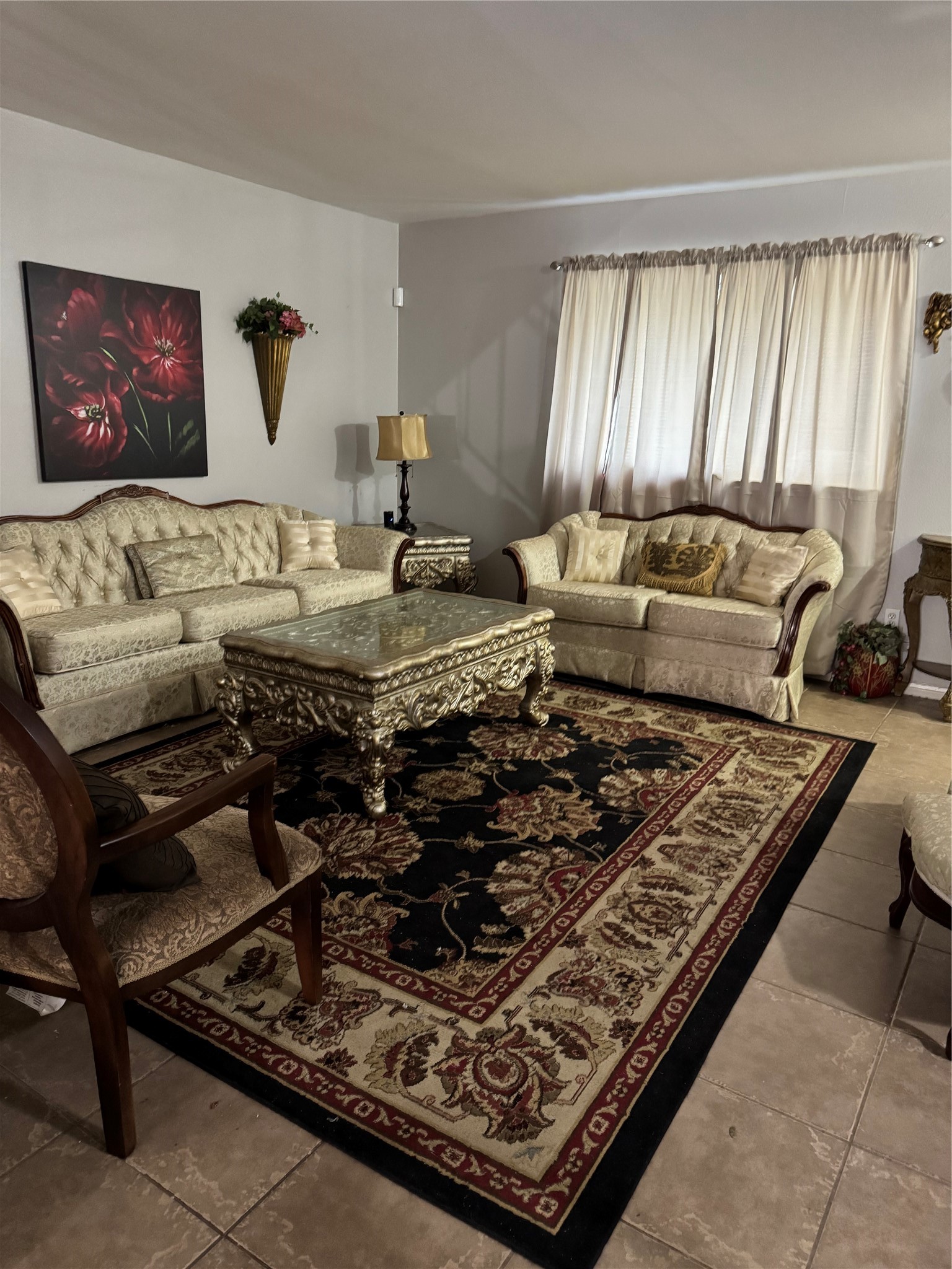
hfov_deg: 56.8
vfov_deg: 71.6
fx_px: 880
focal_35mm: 24
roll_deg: -1.7
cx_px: 476
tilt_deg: -14.6
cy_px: 634
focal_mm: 6.76
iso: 800
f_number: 1.78
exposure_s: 1/40
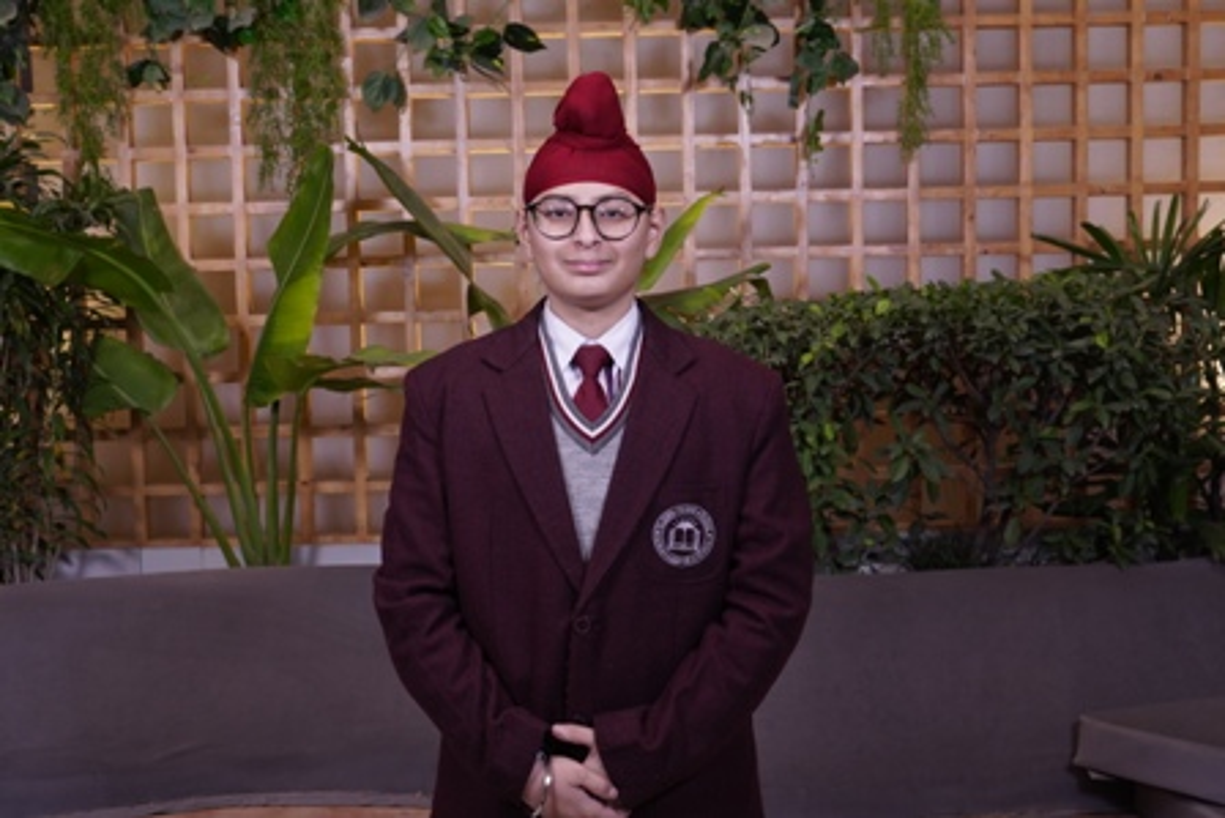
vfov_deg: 31.2
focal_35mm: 43
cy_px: 409
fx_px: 1464
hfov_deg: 45.4
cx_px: 612
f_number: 5
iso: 500
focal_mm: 29
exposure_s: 1/125
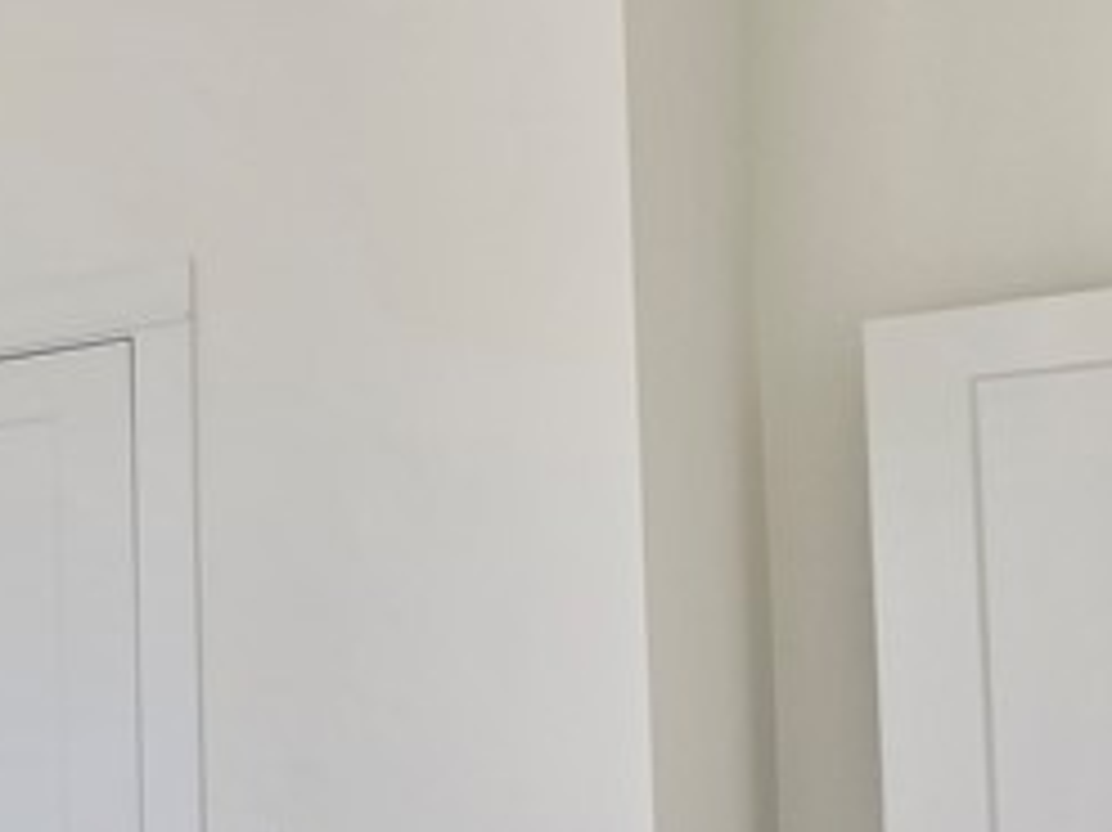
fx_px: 1734
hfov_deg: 22.7
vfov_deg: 26.5
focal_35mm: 54
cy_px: 670
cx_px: -824
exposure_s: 1/120
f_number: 1.9
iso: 20
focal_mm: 2.2
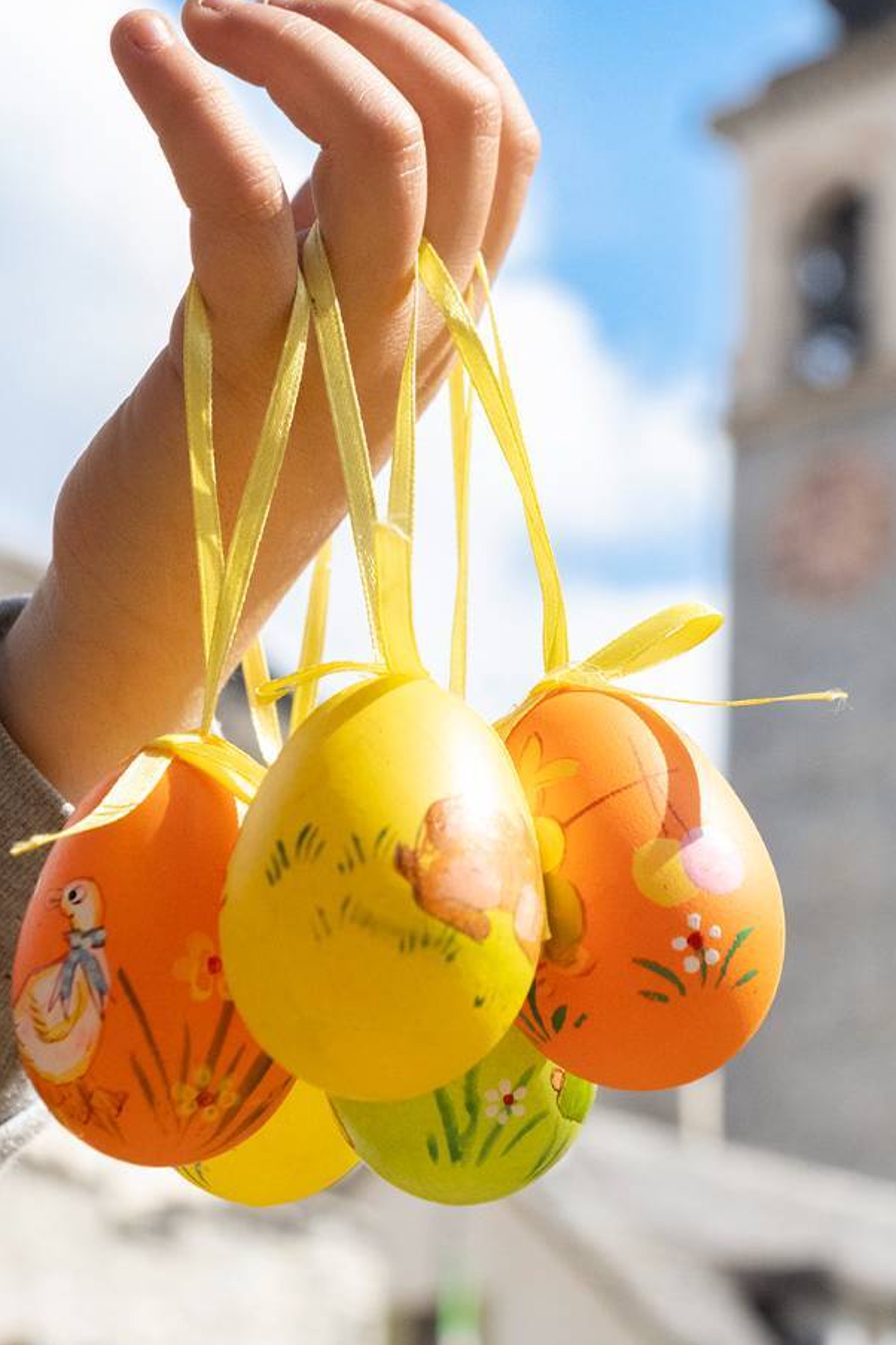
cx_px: 499
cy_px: 555
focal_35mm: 68
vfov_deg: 29.6
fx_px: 2540
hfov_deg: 20.0
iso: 2500
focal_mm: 40
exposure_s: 1/3200
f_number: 6.3
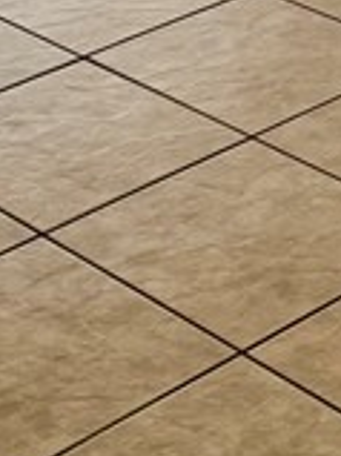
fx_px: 2039
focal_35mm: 155
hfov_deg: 9.6
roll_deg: +1.5
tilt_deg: -17.0
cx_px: 221
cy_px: -241
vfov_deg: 12.1
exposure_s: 1/65
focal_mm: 6.76
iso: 200
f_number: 1.78
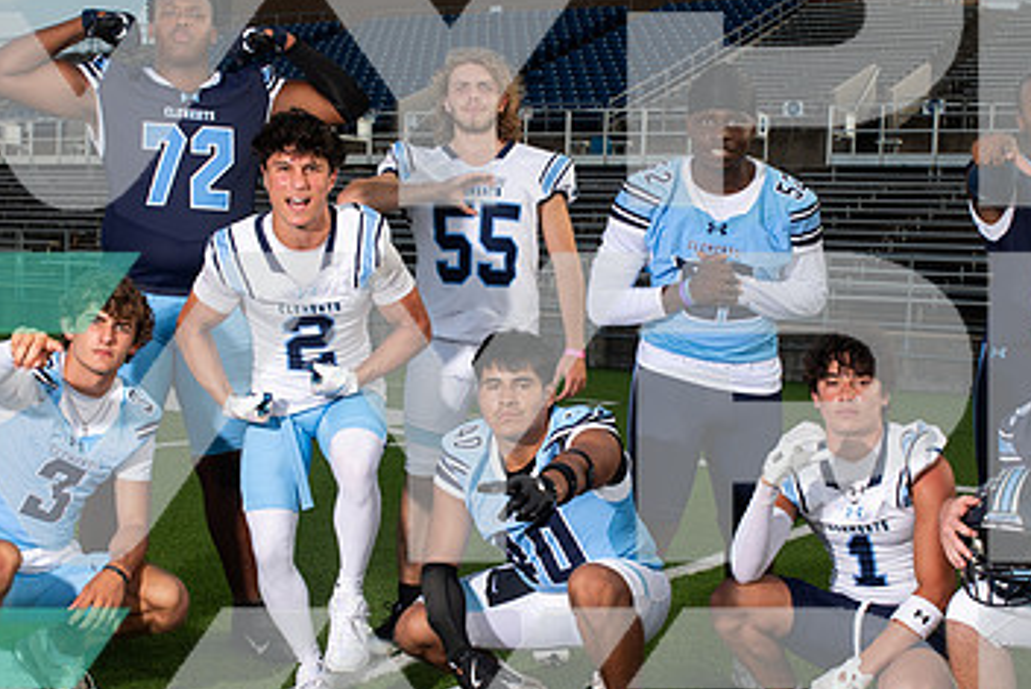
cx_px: 580
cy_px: 409
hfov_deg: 35.6
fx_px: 1604
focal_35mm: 56
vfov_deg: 24.2
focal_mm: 34
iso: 160
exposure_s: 1/320
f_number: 7.1
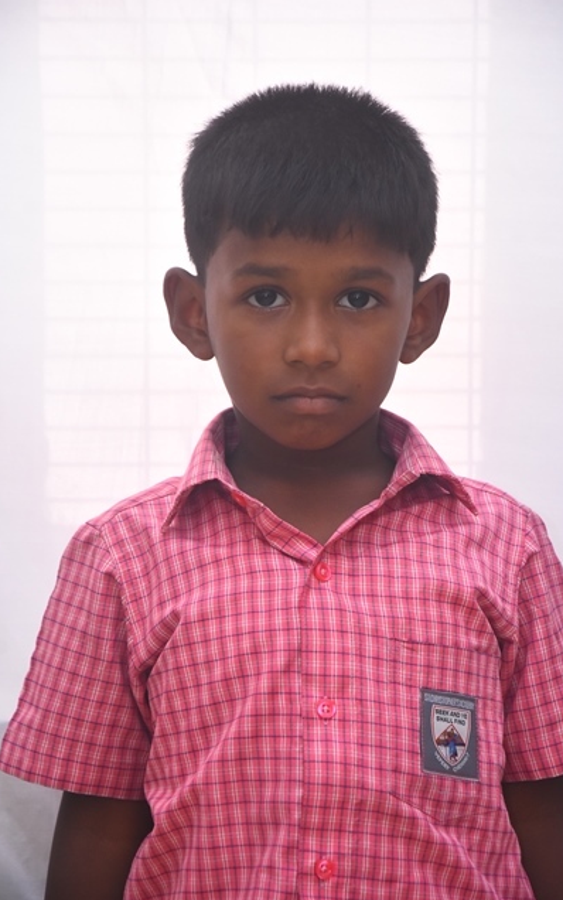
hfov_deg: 8.1
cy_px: 451
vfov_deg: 13.0
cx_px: 289
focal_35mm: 162
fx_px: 3962
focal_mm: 105
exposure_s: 1/125
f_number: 6.3
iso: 1000
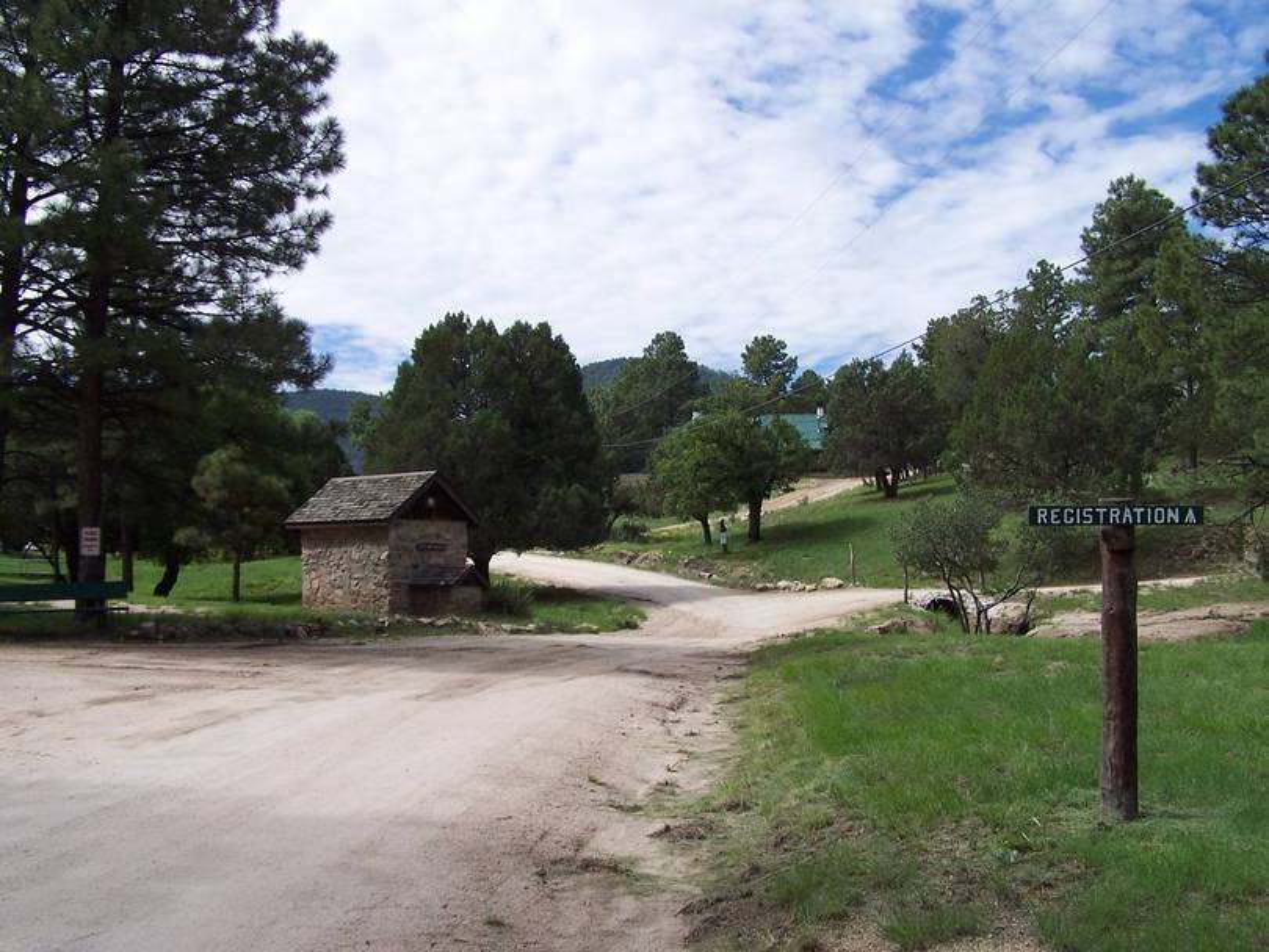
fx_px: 1393
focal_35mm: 38
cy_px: 476
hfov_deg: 49.0
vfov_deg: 37.7
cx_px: 634
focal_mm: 6.3
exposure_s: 1/750
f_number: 4
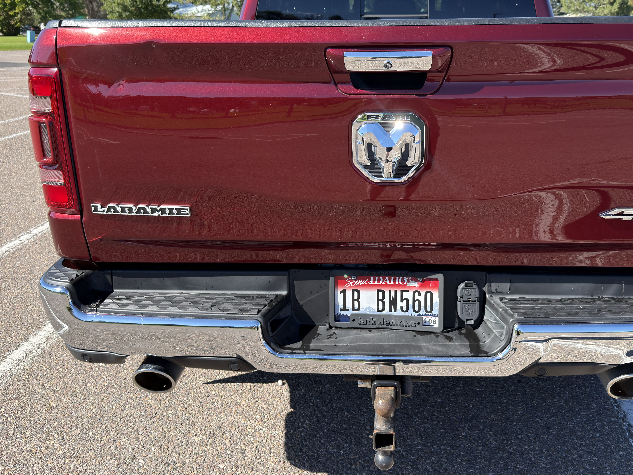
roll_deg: +0.3
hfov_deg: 55.1
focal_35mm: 33
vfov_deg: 42.8
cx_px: 369
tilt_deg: -15.5
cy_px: 196
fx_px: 603
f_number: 1.78
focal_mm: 6.76
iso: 100
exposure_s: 1/1792
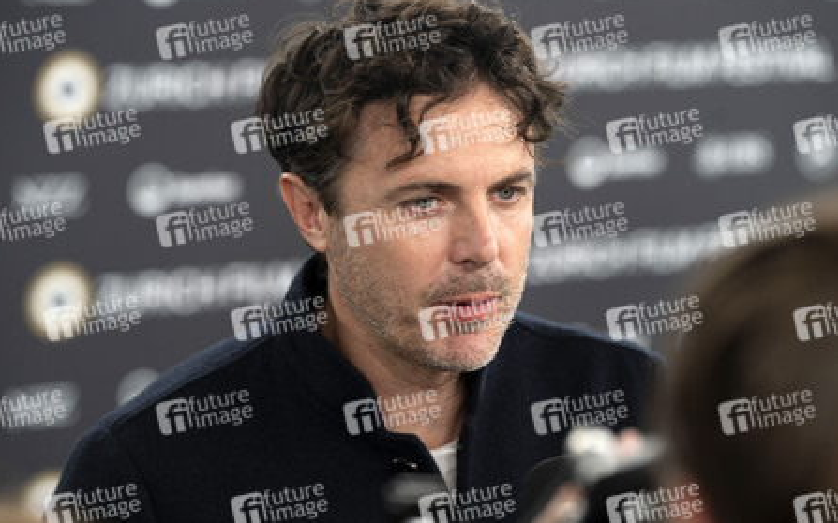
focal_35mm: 148
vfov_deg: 8.9
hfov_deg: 14.1
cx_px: 417
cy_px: 272
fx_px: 3379
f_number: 4.5
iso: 400
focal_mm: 144
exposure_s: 1/200
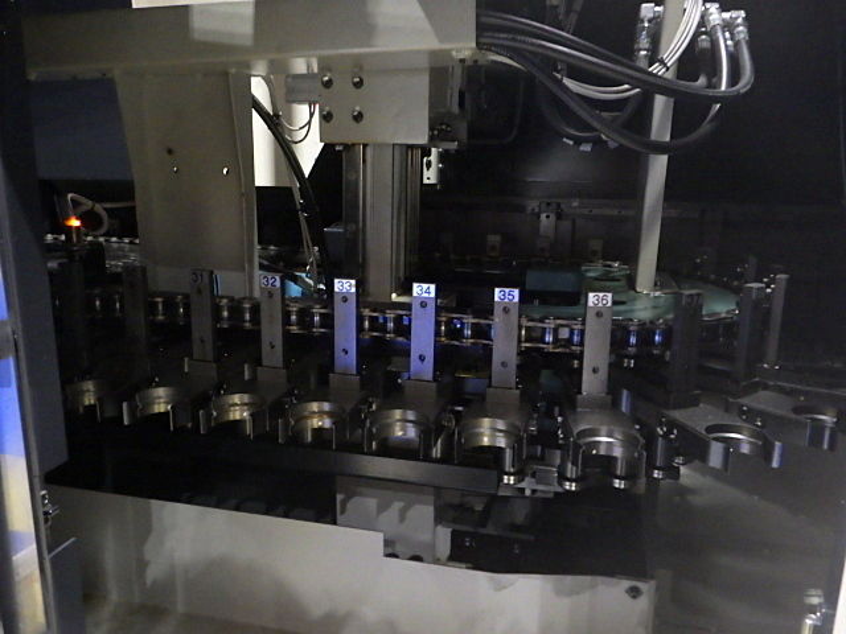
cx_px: 423
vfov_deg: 49.7
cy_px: 317
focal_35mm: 28
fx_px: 684
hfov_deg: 63.4
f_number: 3.5
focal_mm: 5
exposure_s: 1/6
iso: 1600
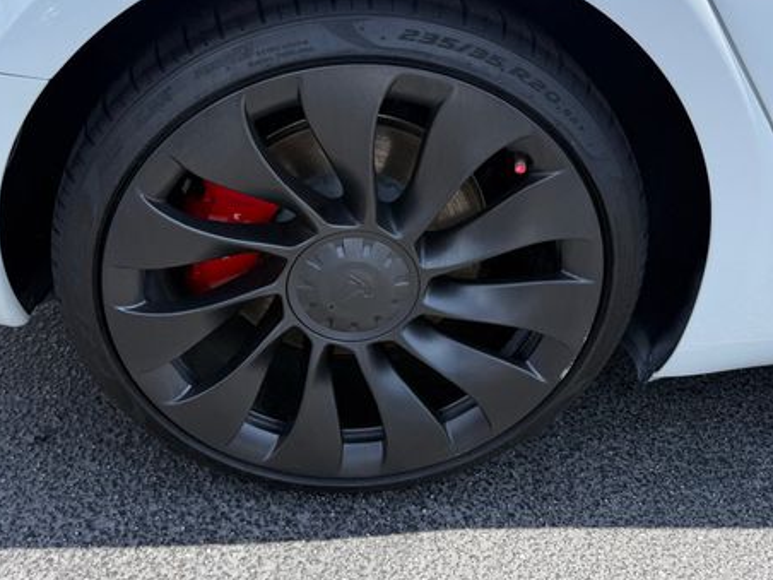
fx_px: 759
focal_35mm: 34
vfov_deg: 41.4
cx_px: 337
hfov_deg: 53.8
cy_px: 204
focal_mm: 6.76
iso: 100
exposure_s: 1/2611
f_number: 1.78
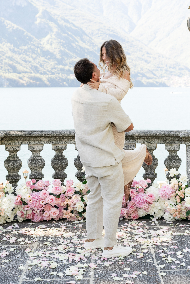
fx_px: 499
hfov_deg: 21.6
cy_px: 142
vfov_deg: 31.9
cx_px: 95
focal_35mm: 63
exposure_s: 1/250
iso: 250
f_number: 5.6
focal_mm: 63
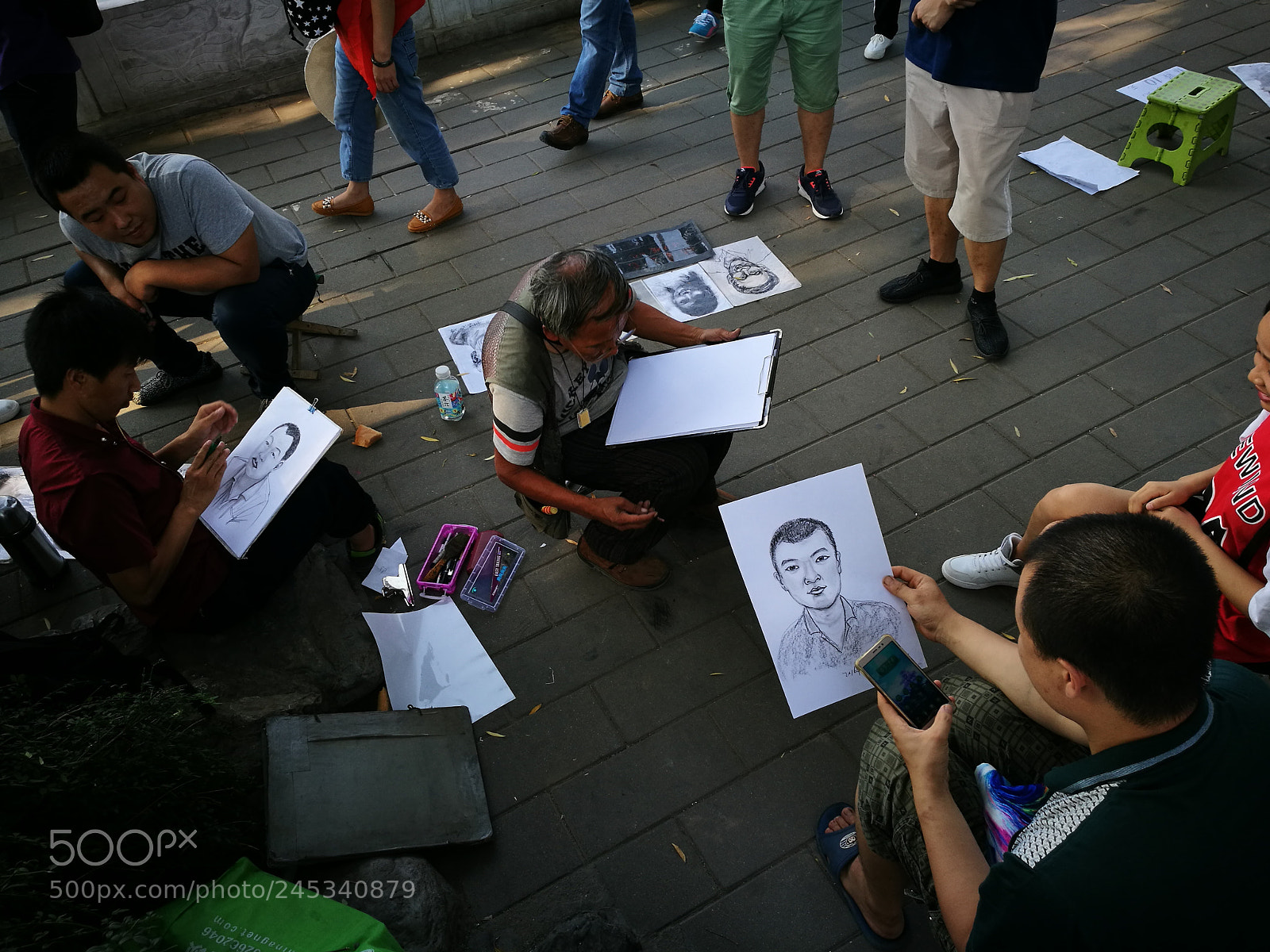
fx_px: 991
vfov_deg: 51.4
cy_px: 476
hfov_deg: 65.3
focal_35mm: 27
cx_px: 635
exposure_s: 1/141
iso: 50
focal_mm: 4.5
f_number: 2.2
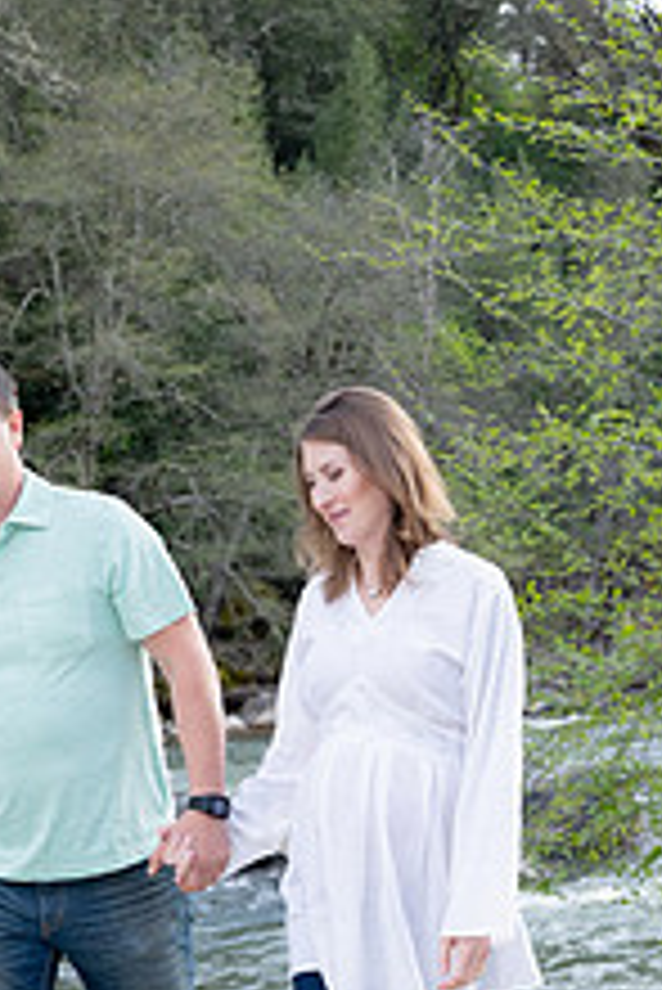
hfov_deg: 14.3
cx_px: 378
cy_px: 603
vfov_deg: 21.2
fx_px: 2644
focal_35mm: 96
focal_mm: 47
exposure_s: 1/250
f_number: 5
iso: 800
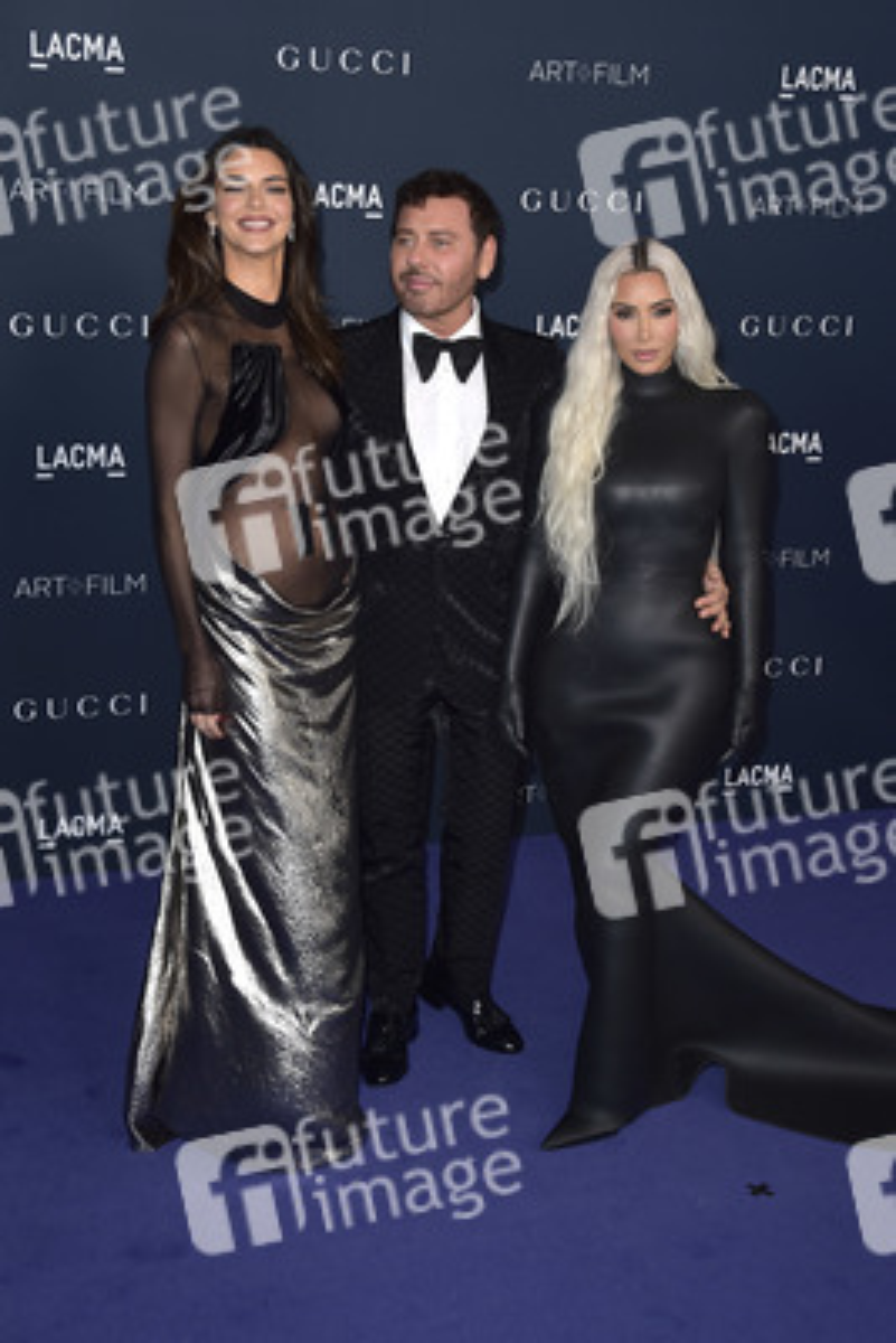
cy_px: 672
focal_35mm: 44
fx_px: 1641
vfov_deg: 44.5
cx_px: 448
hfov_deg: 30.5
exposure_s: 1/250
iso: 500
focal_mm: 44
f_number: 6.3
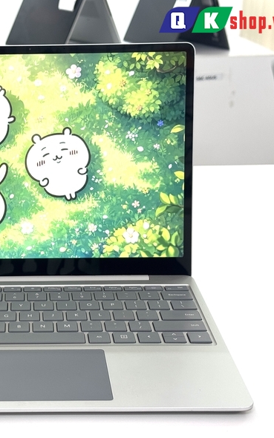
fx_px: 824
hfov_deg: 18.5
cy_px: 217
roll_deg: +1.6
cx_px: 17
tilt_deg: -19.7
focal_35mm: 69
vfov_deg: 29.8
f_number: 1.78
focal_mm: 6.76
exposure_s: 1/121
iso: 50
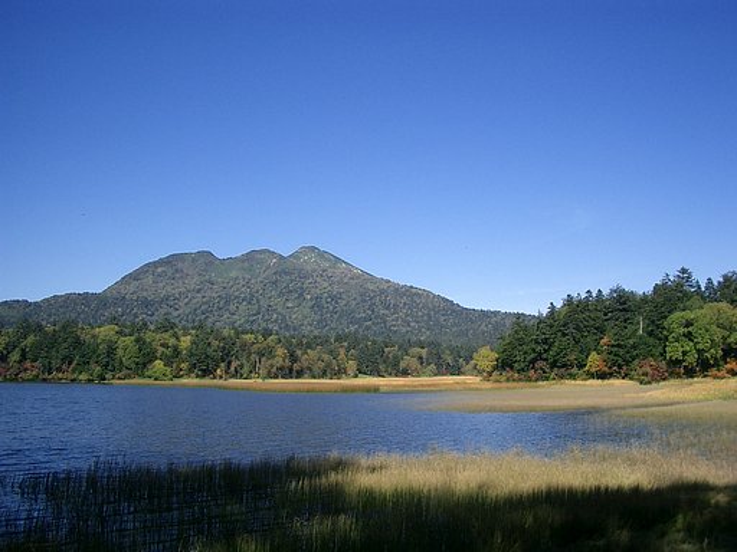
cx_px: 368
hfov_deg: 52.6
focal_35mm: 35
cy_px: 276
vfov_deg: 40.7
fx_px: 745
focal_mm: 5.8
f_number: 4.3
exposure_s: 1/320
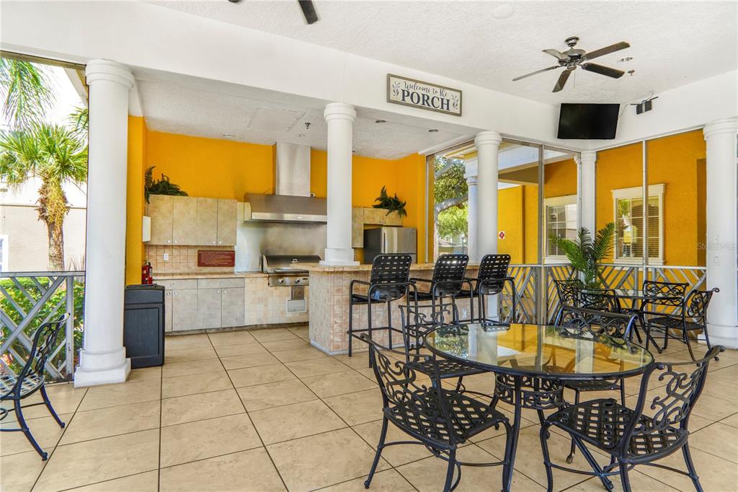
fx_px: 369
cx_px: 369
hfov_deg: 90.0
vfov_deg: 67.3
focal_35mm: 18
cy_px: 246
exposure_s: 1/125
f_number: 4
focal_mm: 12
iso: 320
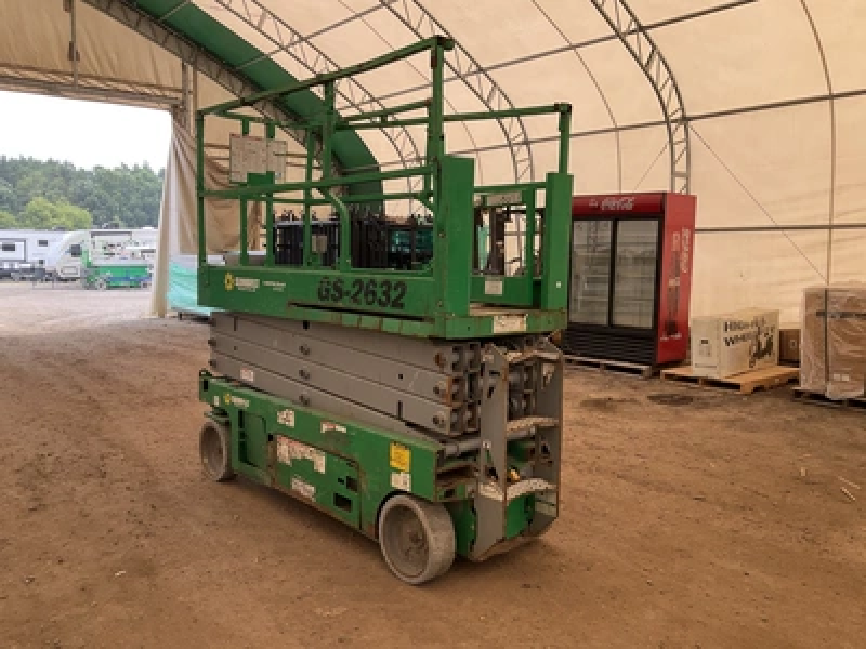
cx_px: 433
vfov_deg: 48.2
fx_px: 726
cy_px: 324
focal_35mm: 29
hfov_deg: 61.7
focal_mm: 3
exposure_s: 1/239
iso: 20
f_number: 1.8
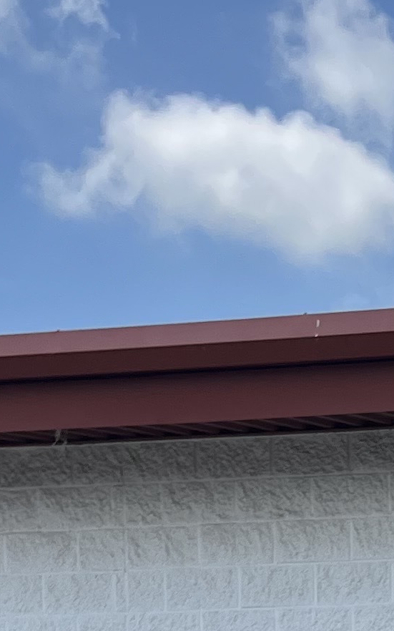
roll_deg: +0.2
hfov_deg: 9.4
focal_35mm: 126
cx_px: 890
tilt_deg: -3.4
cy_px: 1185
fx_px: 2165
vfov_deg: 14.3
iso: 50
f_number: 1.6
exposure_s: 1/1695
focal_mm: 5.1
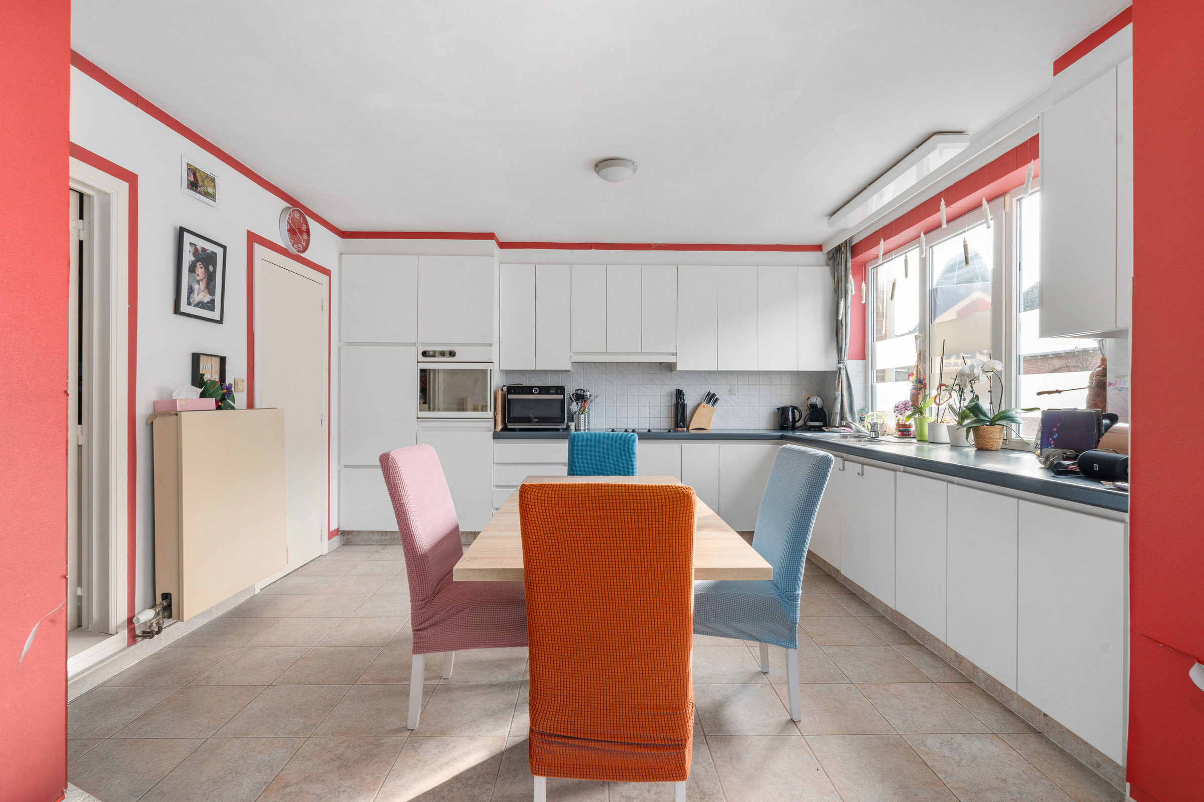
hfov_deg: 96.7
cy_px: 401
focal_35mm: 16
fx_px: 535
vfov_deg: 73.7
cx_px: 602
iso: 320
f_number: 11
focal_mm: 16
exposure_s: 1/5
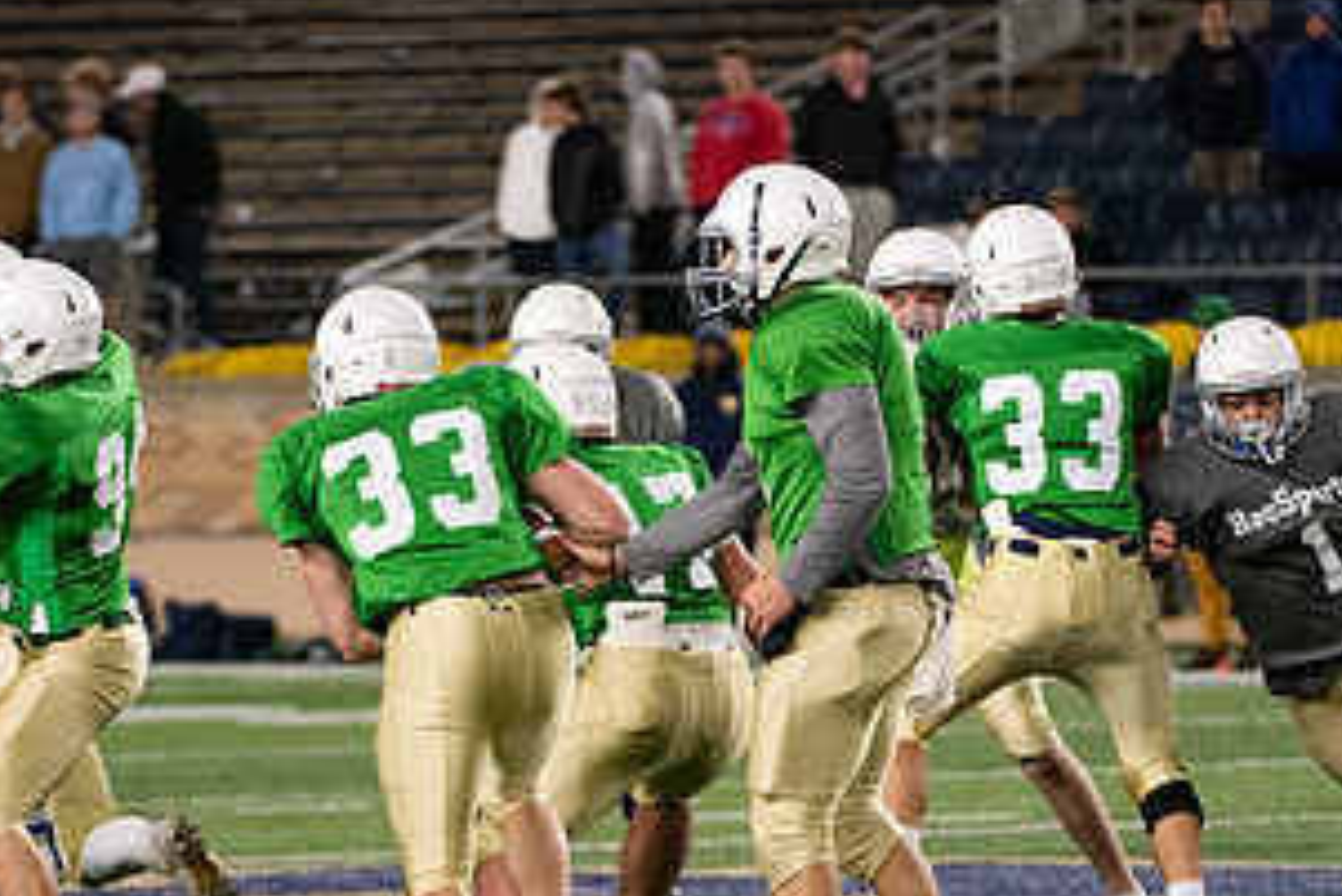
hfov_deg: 5.4
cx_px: 673
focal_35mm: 385
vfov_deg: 3.6
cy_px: 551
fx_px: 14358
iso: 4000
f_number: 4
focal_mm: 200
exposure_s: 1/500
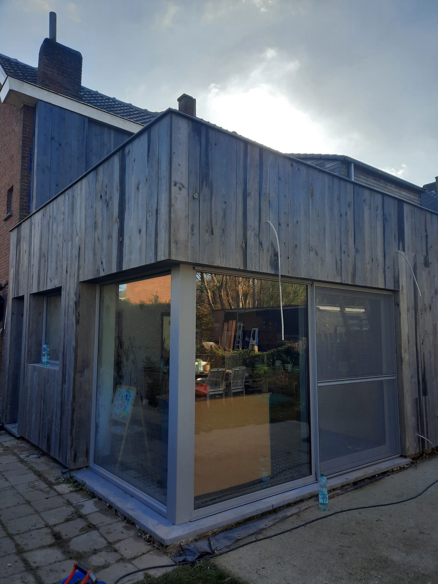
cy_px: 292
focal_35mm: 25
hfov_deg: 54.9
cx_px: 219
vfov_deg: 69.4
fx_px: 422
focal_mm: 4.6
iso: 32
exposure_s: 1/477
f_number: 2
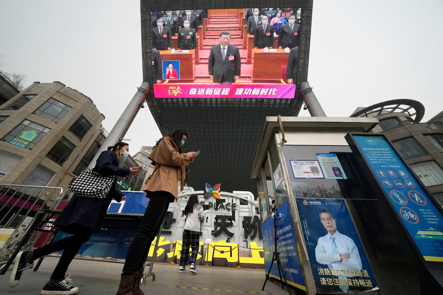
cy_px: 148
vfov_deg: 90.0
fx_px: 148
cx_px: 222
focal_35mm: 12
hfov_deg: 112.6
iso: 1250
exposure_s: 1/800
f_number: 8
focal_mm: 12
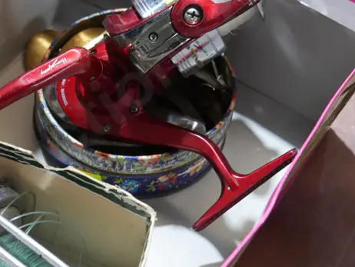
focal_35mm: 71
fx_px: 729
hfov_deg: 26.6
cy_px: 158
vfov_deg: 20.7
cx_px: 43
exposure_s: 1/60
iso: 1000
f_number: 3.6
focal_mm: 16
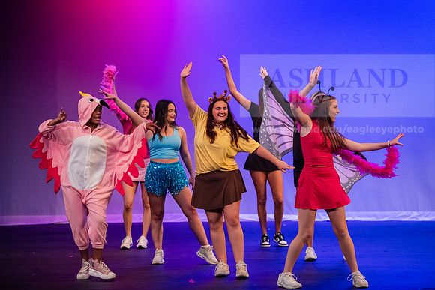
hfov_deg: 15.2
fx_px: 1632
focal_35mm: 135
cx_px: 218
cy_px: 145
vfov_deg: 10.2
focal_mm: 135
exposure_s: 1/320
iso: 4000
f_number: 3.2
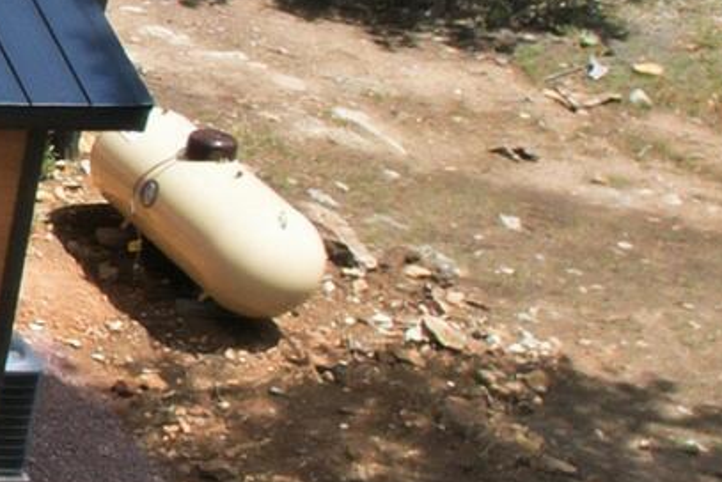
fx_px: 3251
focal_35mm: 162
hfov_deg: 9.3
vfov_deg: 8.5
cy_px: 89
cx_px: -1620
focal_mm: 8.4
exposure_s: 1/1600
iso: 120
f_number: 2.8
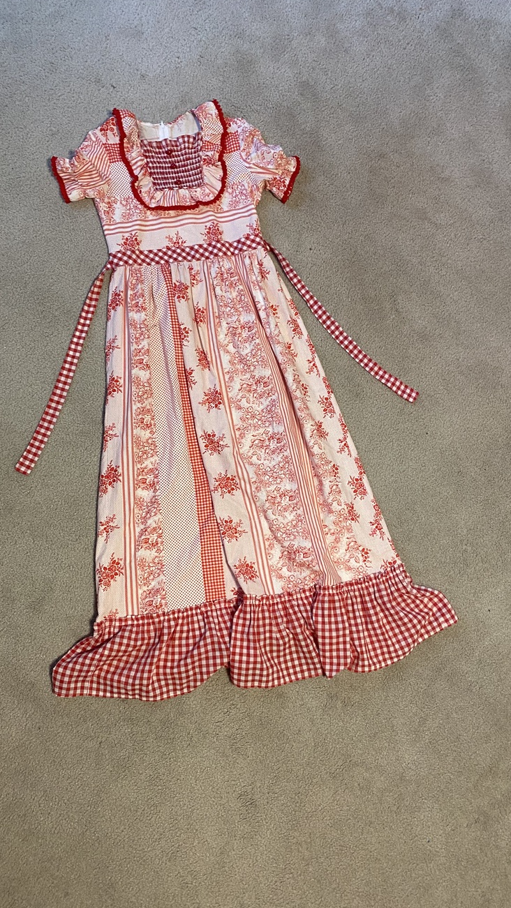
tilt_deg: -79.4
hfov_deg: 40.1
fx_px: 699
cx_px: 237
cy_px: 459
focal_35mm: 29
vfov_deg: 66.1
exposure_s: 1/60
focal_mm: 4.25
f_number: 1.8
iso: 250
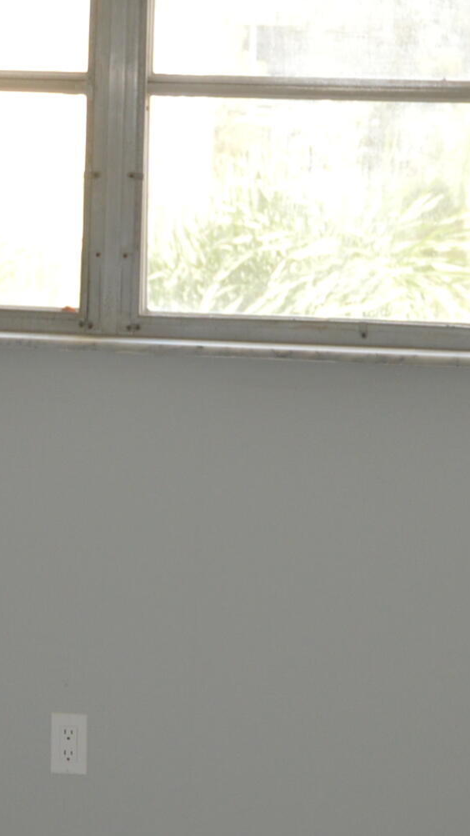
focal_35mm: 146
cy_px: 423
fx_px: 3226
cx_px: 58
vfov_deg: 14.8
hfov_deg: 8.3
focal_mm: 31
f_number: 4.2
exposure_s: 1/125
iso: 360
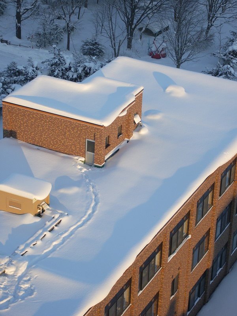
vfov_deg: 18.4
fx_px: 977
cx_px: 118
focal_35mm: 107
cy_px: 158
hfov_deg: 13.8
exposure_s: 1/125
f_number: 4.8
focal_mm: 17.4
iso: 80
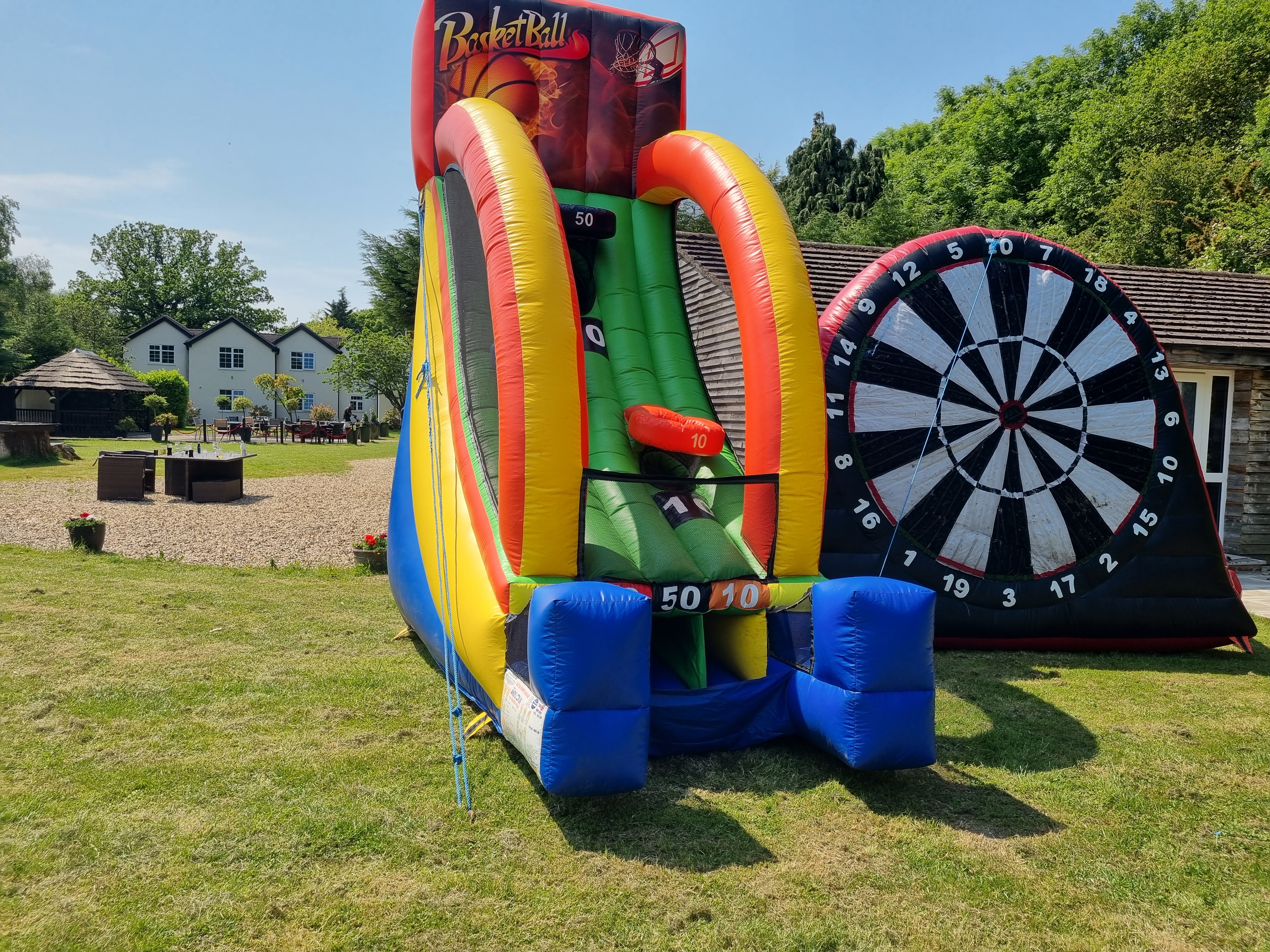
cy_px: 476
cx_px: 635
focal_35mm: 26
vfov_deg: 53.1
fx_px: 954
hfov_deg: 67.3
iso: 50
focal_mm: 5.4
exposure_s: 1/2432
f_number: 1.8
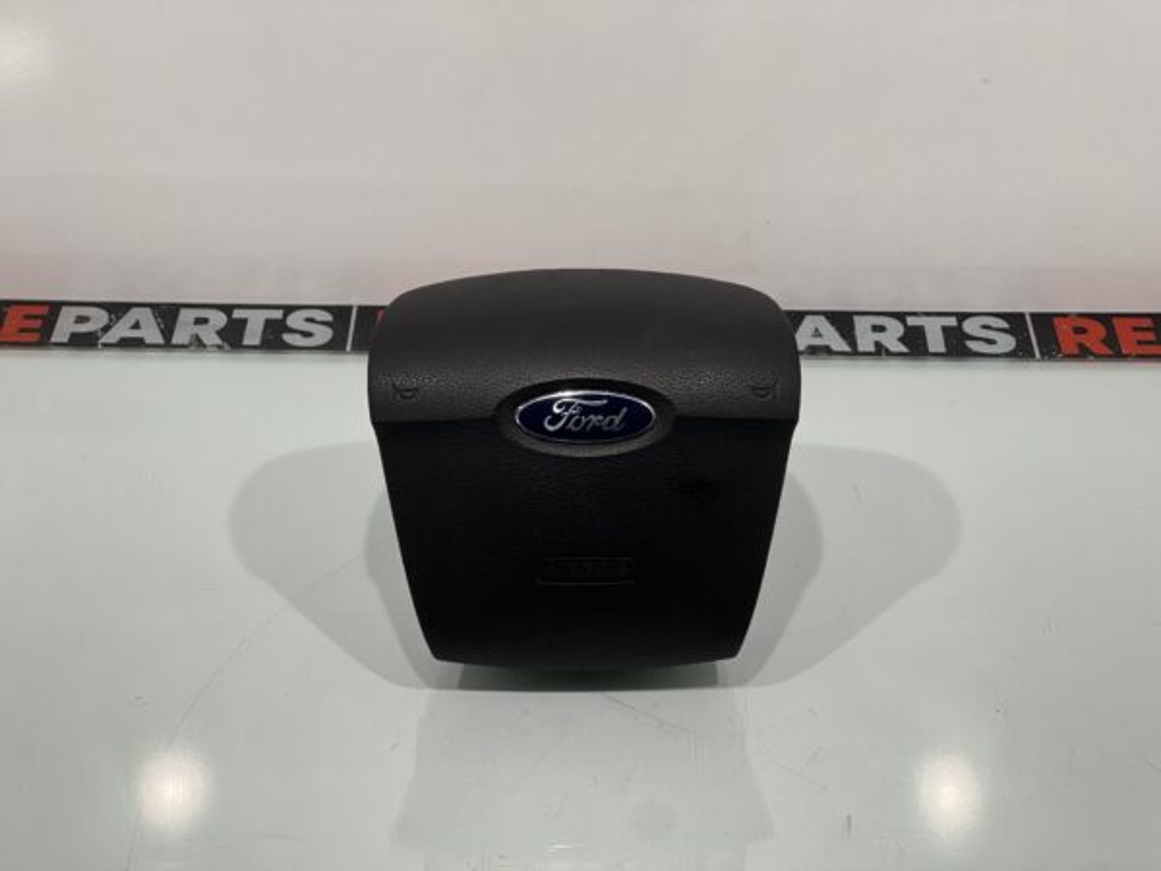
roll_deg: -0.7
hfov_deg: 25.3
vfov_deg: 19.1
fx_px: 2583
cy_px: 436
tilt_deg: -31.1
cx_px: 580
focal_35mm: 77
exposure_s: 1/121
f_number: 2.8
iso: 100
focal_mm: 9
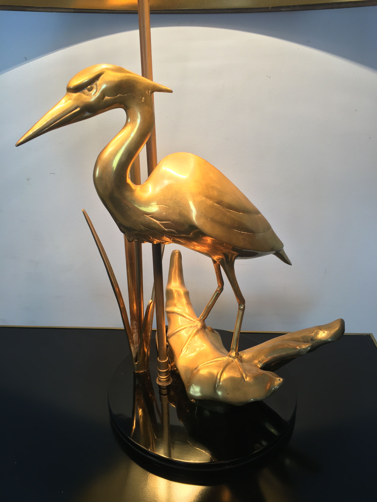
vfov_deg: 61.7
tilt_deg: -26.5
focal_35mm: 29
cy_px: 251
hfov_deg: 48.2
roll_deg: -0.3
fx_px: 421
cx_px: 188
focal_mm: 4.15
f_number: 2.2
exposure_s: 1/100
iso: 40
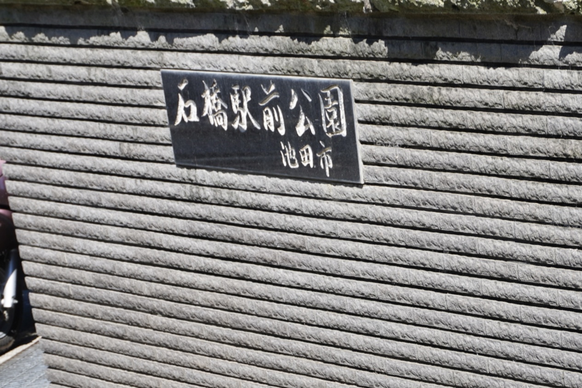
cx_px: 291
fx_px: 1213
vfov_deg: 18.2
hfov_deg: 27.0
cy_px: 194
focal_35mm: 75
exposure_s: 1/125
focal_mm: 50
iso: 100
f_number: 9
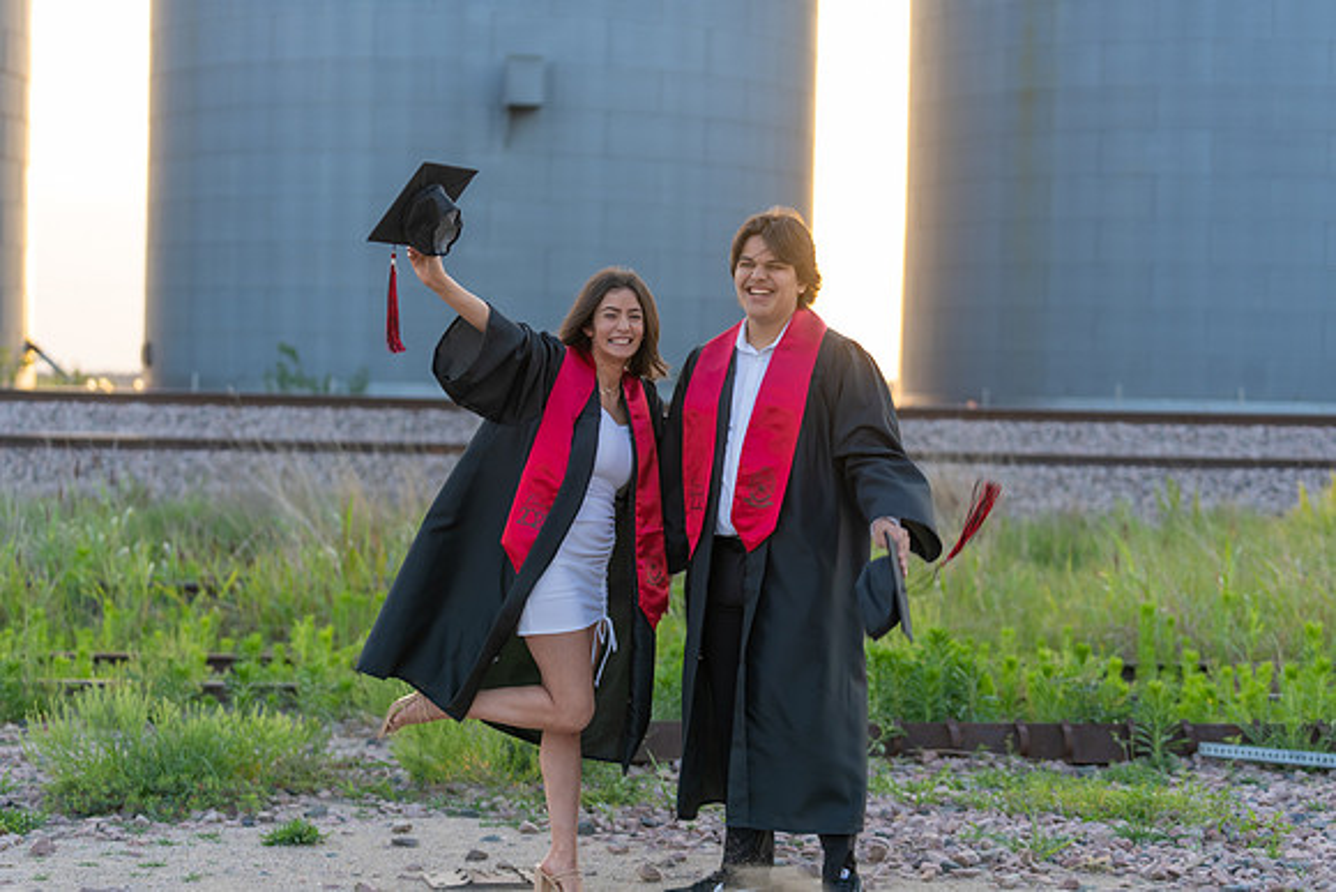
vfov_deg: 18.2
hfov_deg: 27.0
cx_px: 668
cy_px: 446
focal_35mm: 75
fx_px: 2784
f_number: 2.8
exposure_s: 1/250
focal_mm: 75
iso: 160
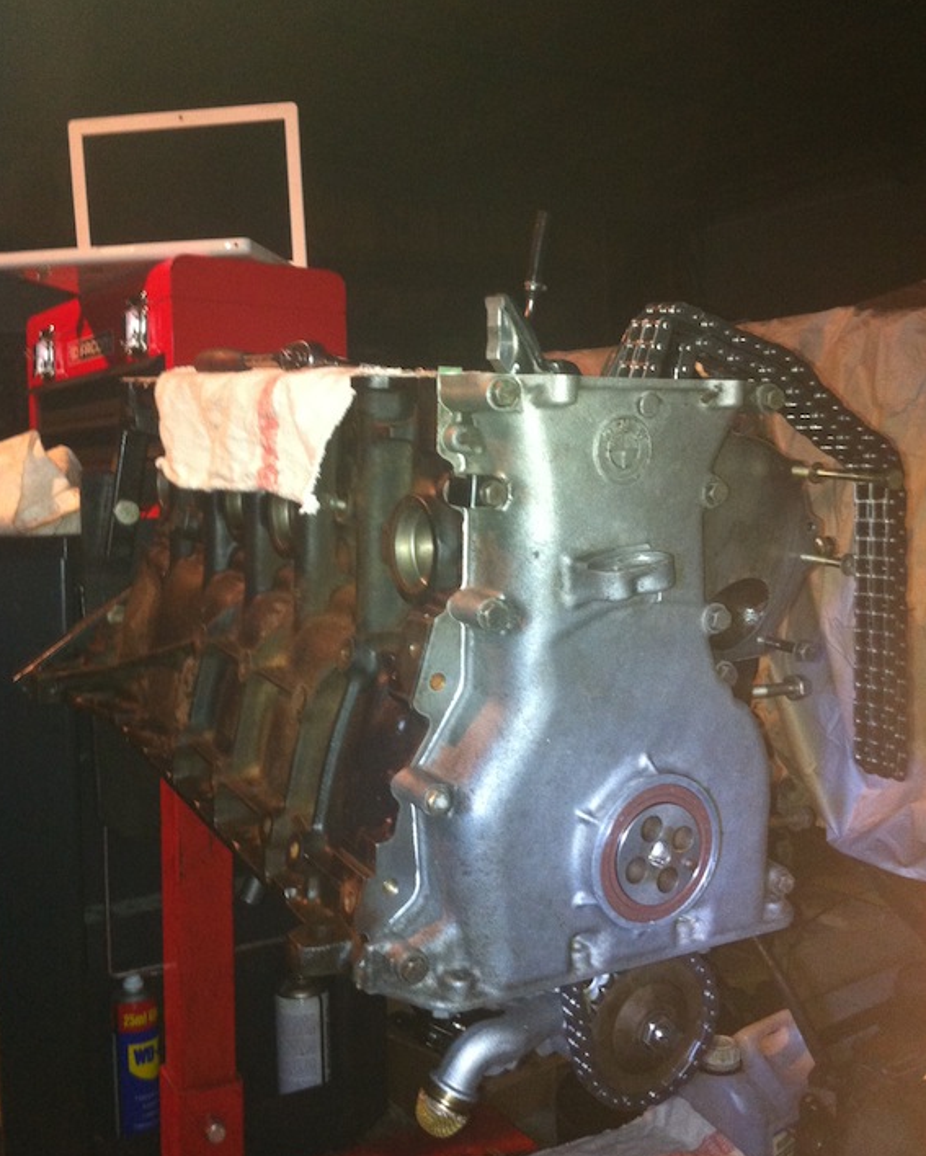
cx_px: 459
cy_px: 565
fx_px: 1267
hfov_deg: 40.2
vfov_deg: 49.1
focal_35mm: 37
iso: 250
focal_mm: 3.85
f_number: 2.8
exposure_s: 1/15
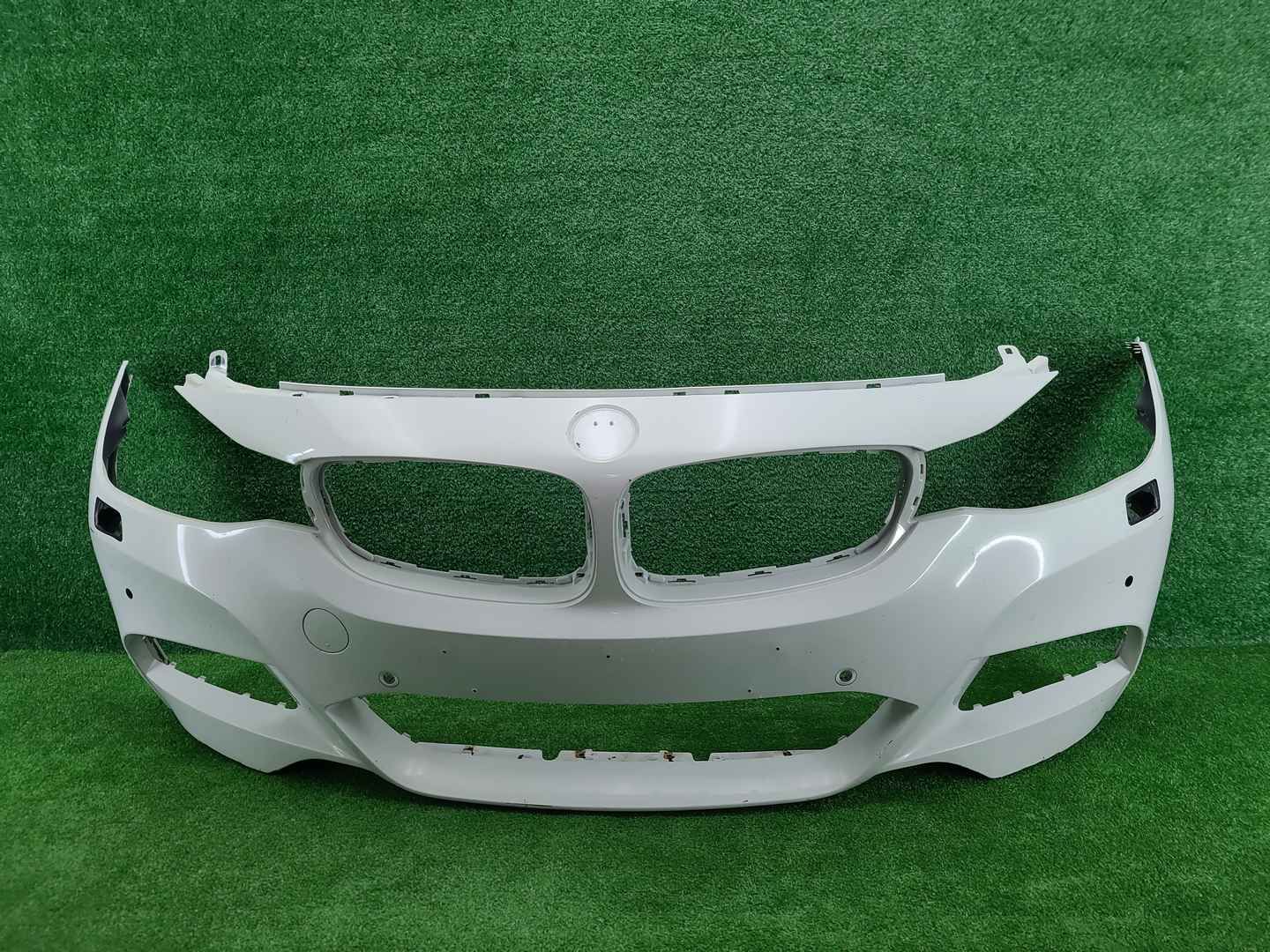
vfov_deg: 53.1
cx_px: 635
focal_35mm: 26
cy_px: 476
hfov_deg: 67.3
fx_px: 954
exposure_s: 1/50
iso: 68
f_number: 1.8
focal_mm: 5.4
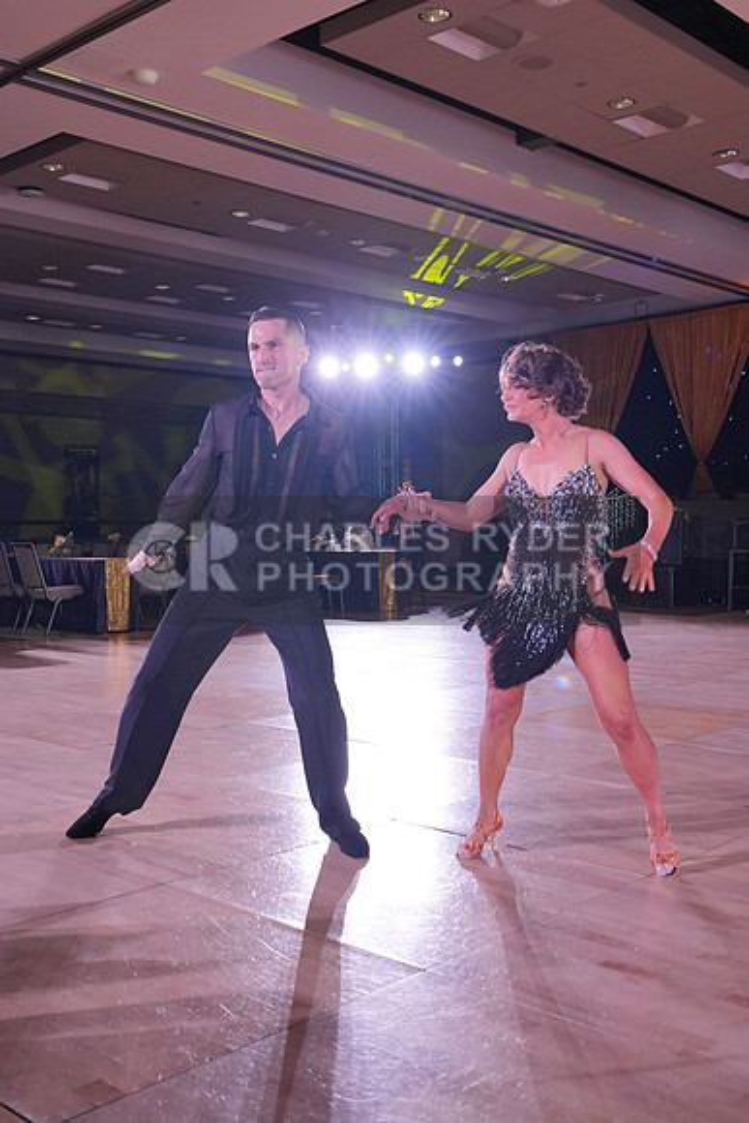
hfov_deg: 36.0
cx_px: 374
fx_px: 1154
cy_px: 562
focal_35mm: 37
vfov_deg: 51.9
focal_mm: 25
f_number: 4
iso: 2000
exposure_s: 1/400
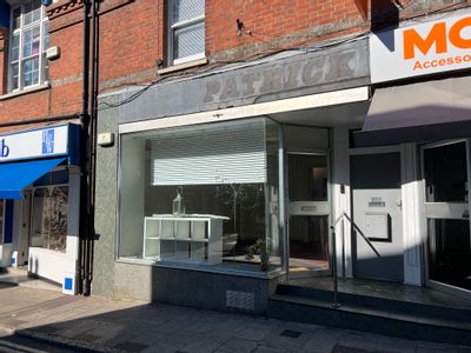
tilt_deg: +4.1
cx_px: 236
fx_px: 354
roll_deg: +0.4
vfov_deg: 53.1
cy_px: 176
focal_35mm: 26
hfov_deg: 67.3
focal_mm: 5.7
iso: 50
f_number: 1.5
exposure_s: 1/4630
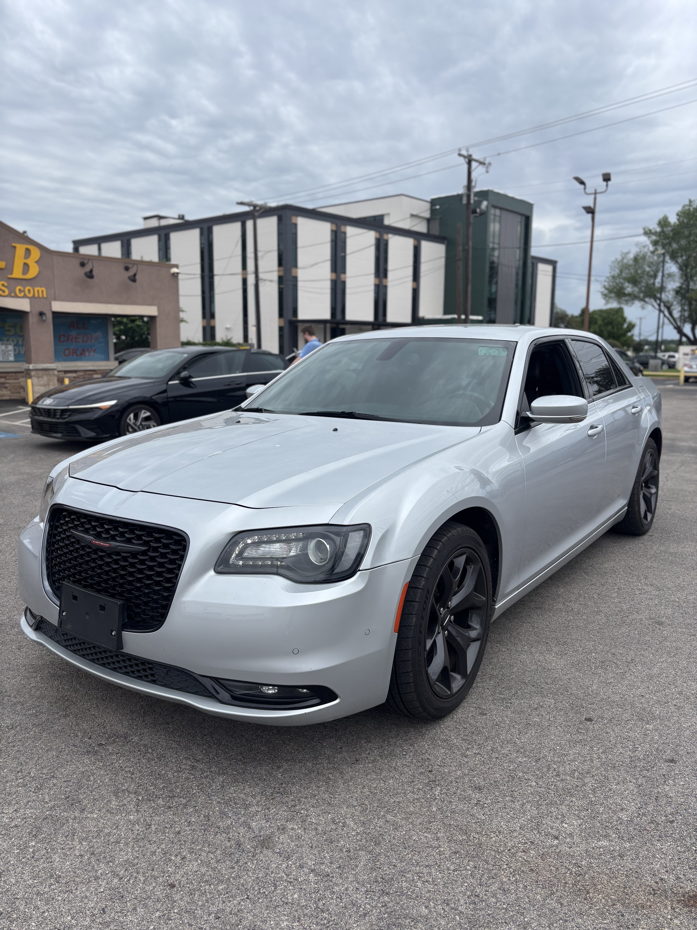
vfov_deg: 67.3
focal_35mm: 26
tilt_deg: -9.0
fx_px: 698
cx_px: 348
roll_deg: -1.8
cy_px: 465
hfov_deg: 53.1
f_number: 1.6
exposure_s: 1/2933
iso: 50
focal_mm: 5.96
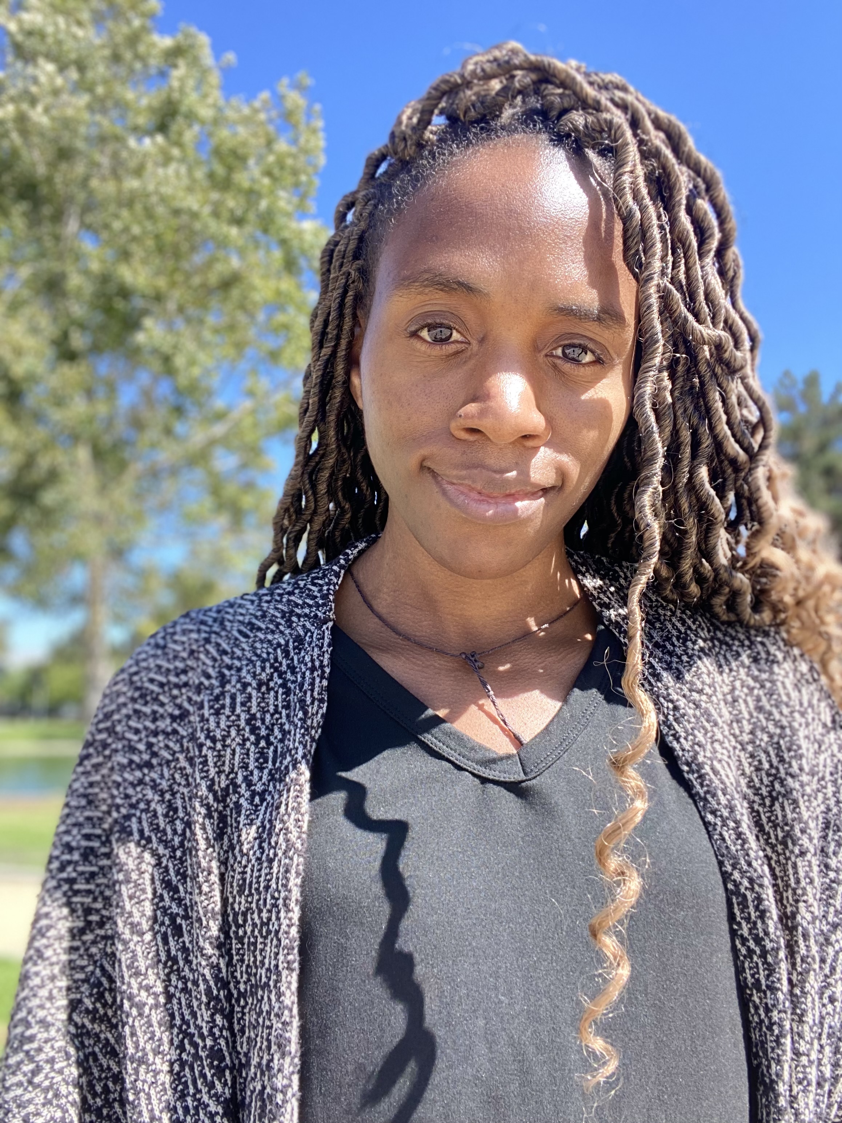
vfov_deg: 60.0
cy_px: 562
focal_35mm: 30
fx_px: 973
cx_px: 421
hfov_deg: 46.8
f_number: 2.2
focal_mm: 2.71
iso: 25
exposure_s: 1/151
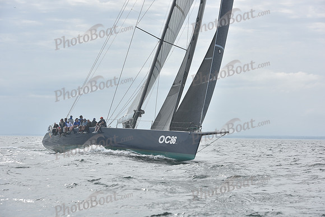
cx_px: 162
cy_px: 108
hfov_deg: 20.4
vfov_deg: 13.7
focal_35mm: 100
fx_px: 903
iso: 200
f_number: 7.1
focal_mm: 100
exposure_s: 1/1250
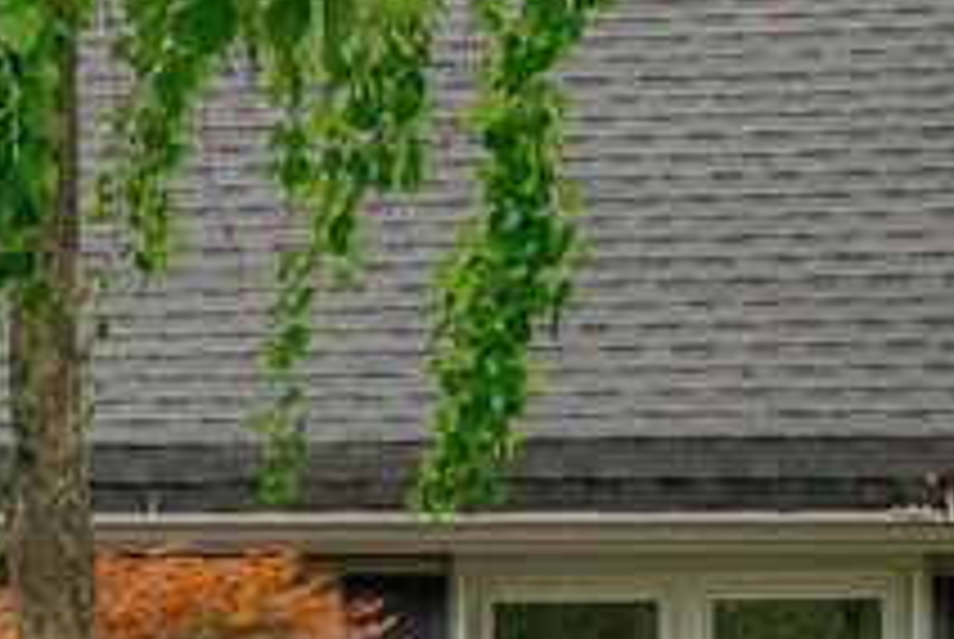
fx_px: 4750
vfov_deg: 7.7
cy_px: 621
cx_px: -558
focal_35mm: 179
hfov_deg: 11.0
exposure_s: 1/1000
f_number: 5.6
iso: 1250
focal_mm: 35
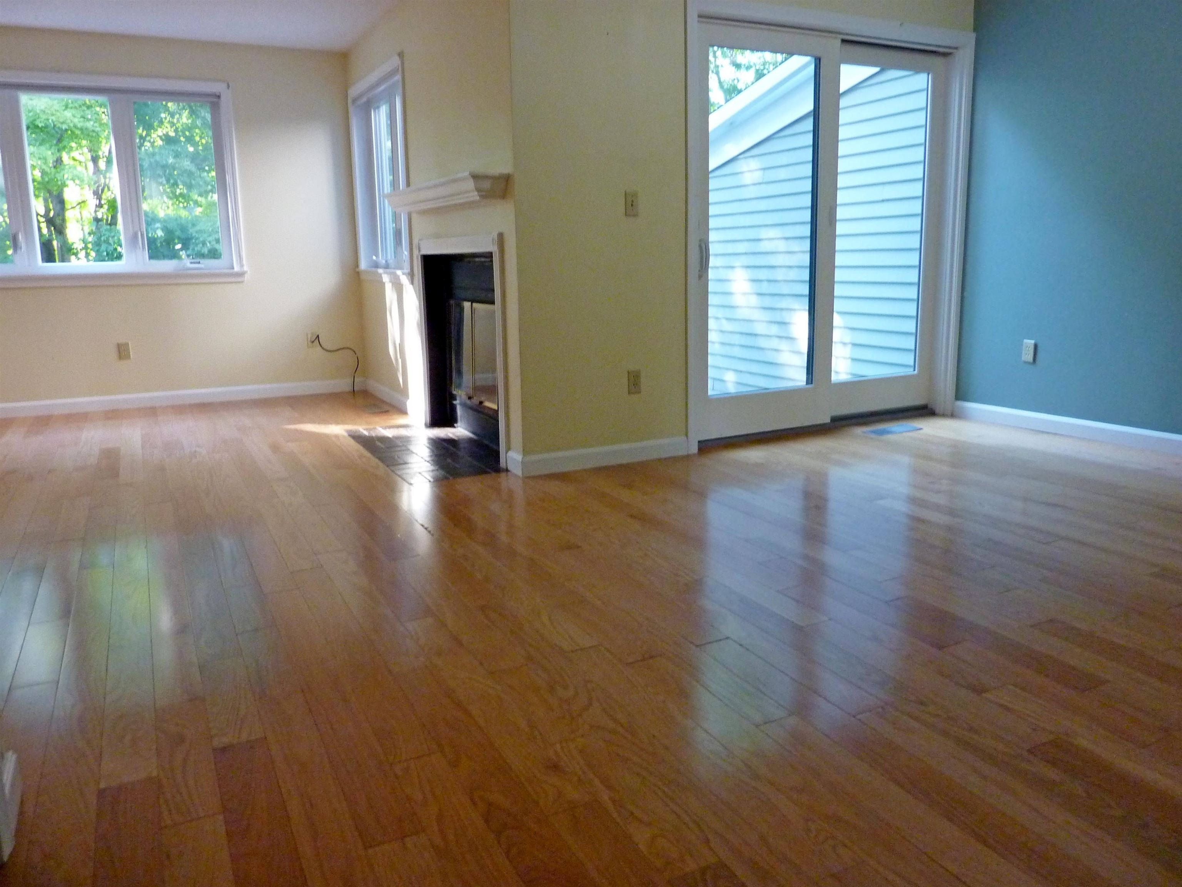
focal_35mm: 25
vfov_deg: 54.9
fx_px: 854
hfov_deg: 69.4
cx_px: 591
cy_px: 444
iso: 400
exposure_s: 1/25
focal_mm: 4.1
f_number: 3.3
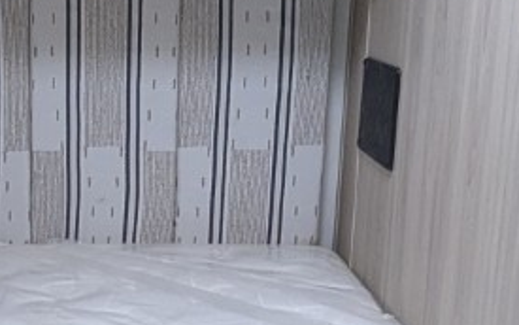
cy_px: 389
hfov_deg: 23.6
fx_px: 1217
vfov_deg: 14.7
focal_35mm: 86
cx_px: 75
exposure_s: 1/131
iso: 322
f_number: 2.2
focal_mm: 2.35
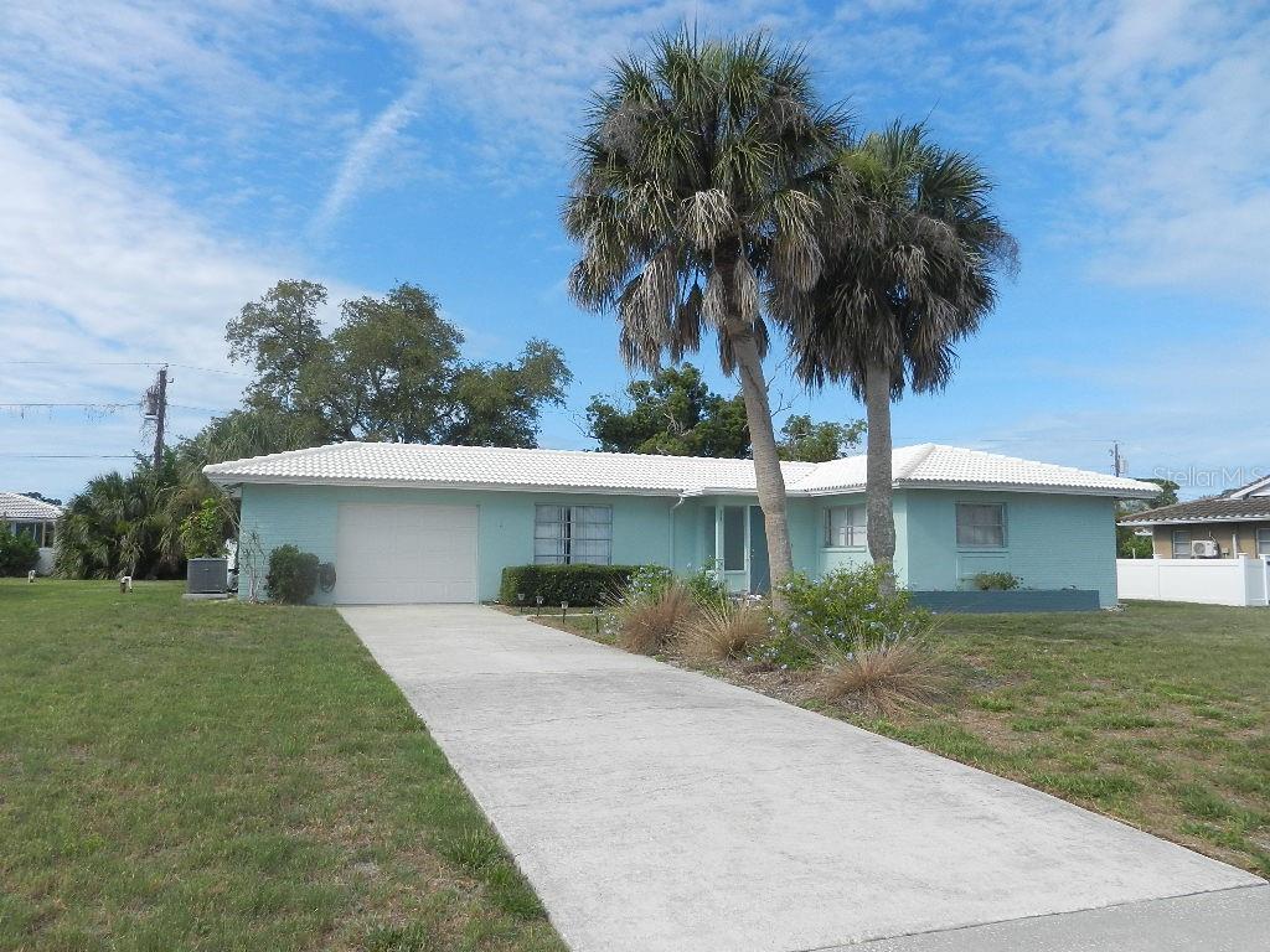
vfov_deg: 54.9
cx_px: 635
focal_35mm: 25
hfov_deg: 69.4
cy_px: 476
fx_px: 917
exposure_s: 1/1600
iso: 160
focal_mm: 4.5
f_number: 3.5
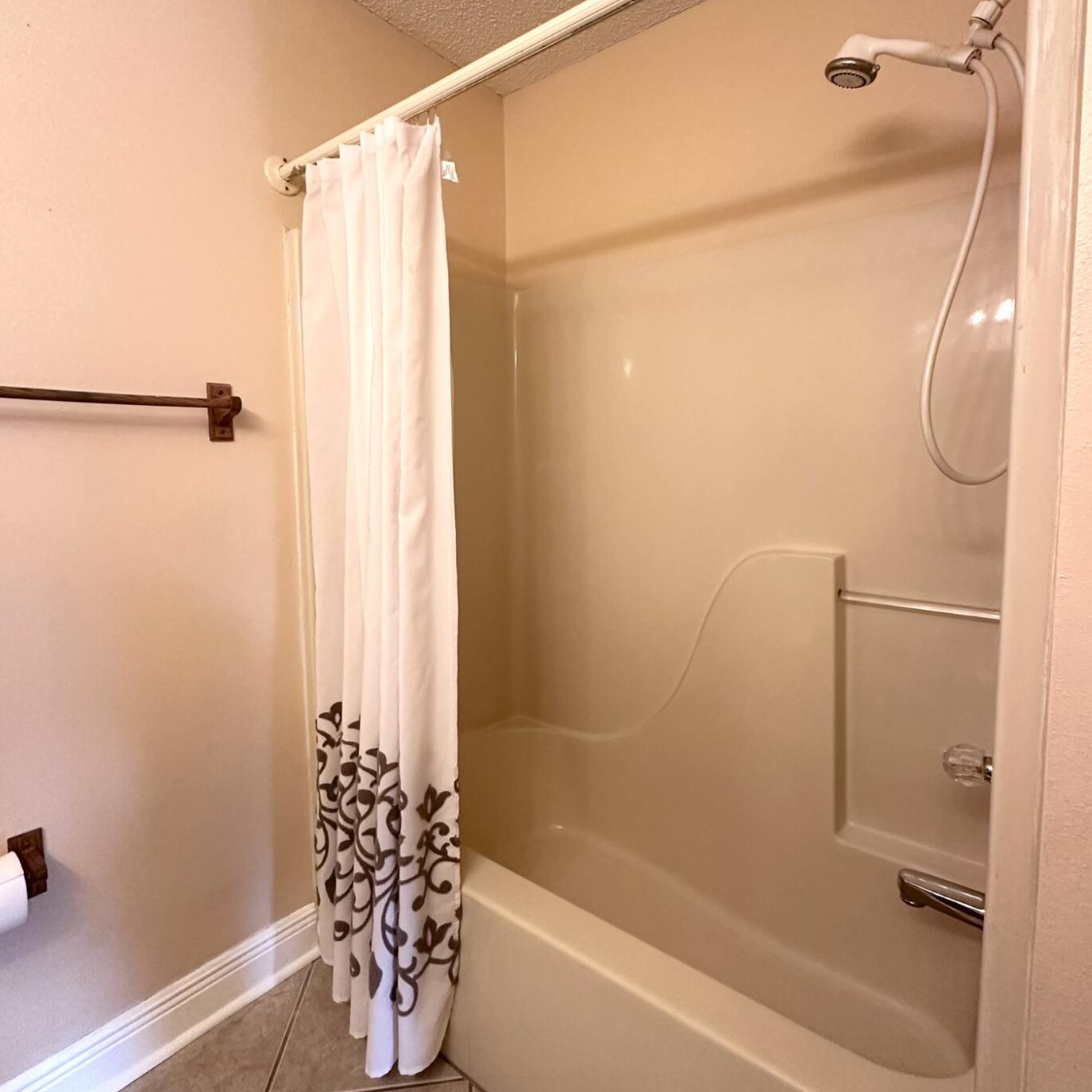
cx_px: 584
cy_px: 509
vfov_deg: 80.6
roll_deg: -0.4
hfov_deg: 80.6
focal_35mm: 18
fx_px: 642
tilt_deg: -4.5
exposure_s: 1/60
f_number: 2.2
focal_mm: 2.22
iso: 400
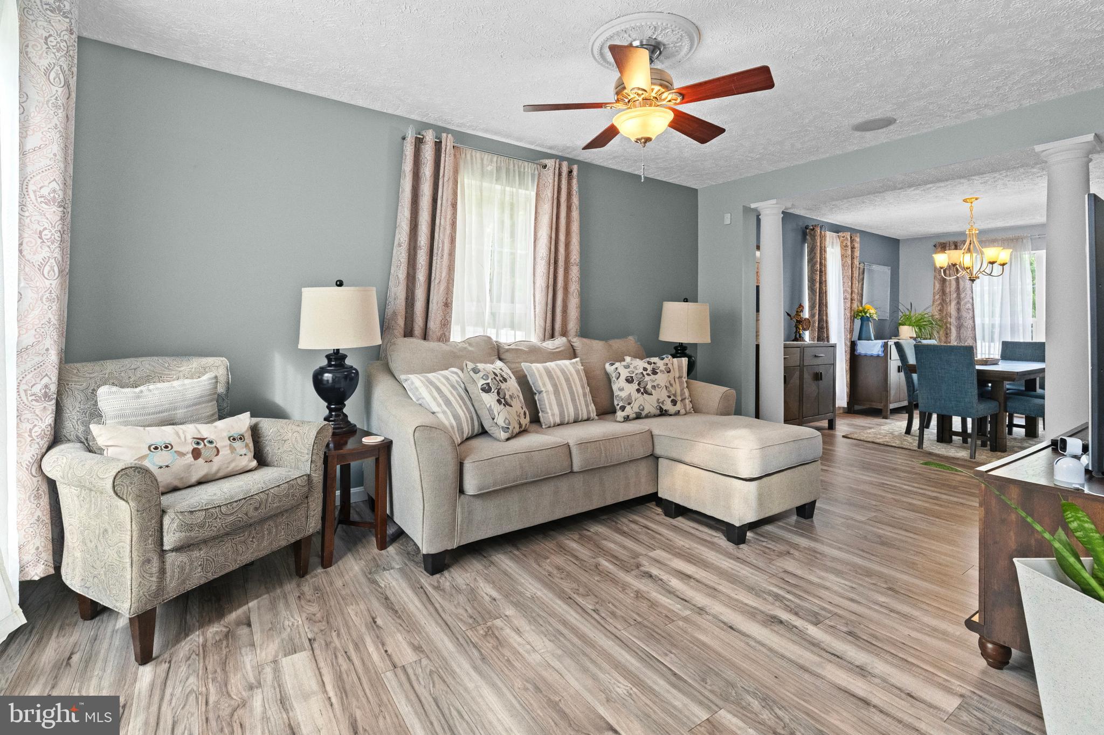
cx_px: 552
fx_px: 490
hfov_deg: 96.8
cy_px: 368
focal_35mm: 16
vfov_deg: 73.7
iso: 1600
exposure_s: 1/15
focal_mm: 16
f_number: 6.3
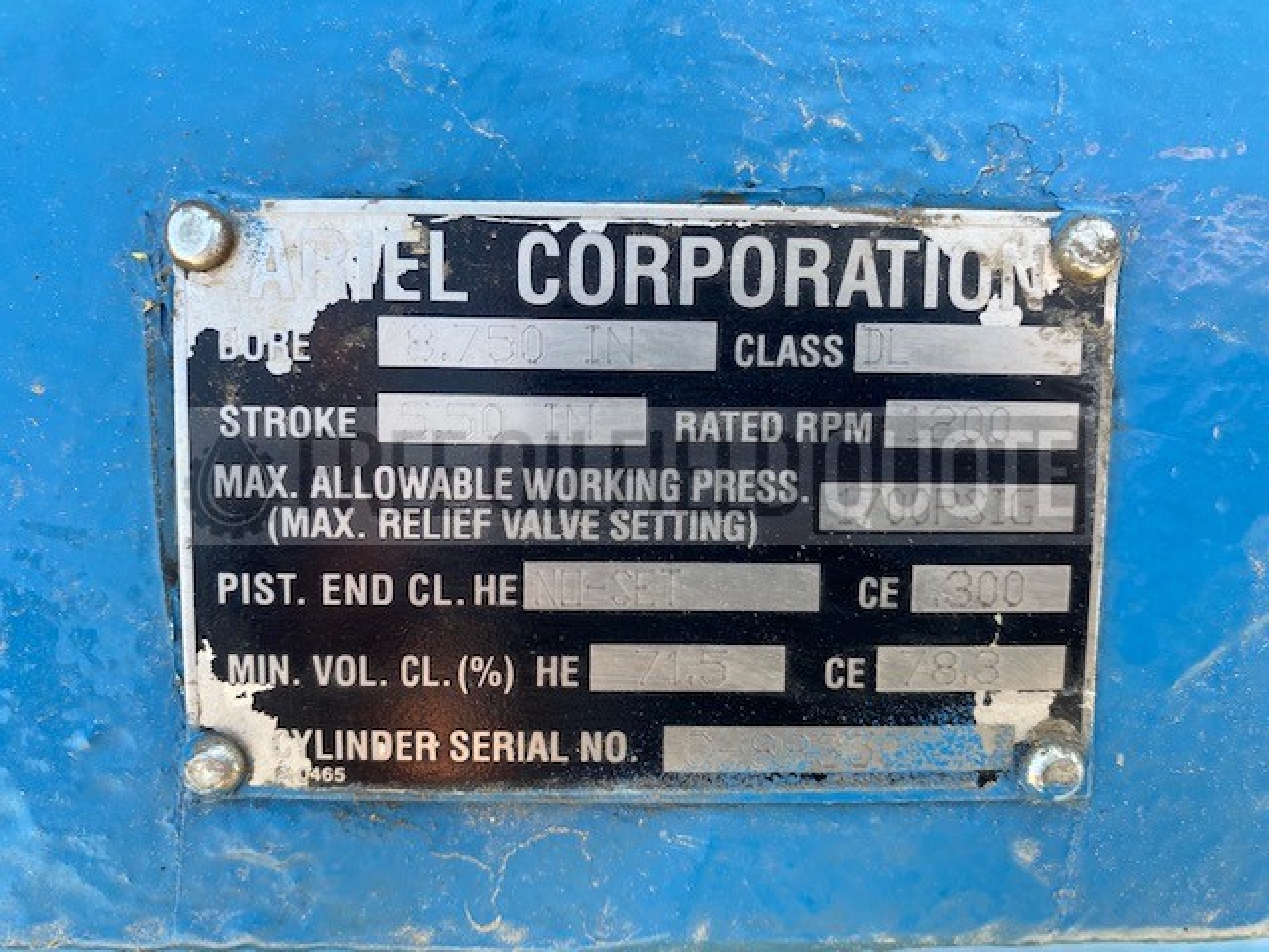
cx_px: 634
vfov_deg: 53.1
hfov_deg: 67.3
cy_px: 476
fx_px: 953
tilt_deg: -49.2
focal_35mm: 26
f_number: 1.8
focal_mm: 4.25
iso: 32
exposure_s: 1/151
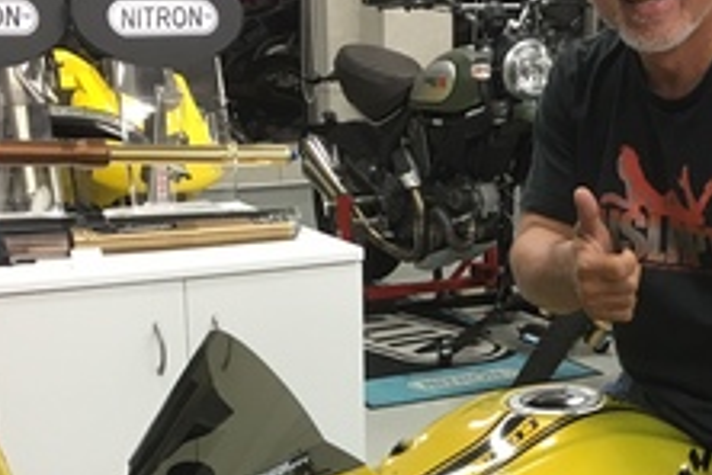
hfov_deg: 23.0
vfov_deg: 15.3
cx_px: 574
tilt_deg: -20.6
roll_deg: -1.0
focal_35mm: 87
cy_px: 530
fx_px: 1721
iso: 64
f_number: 2.2
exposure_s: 1/30
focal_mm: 4.15
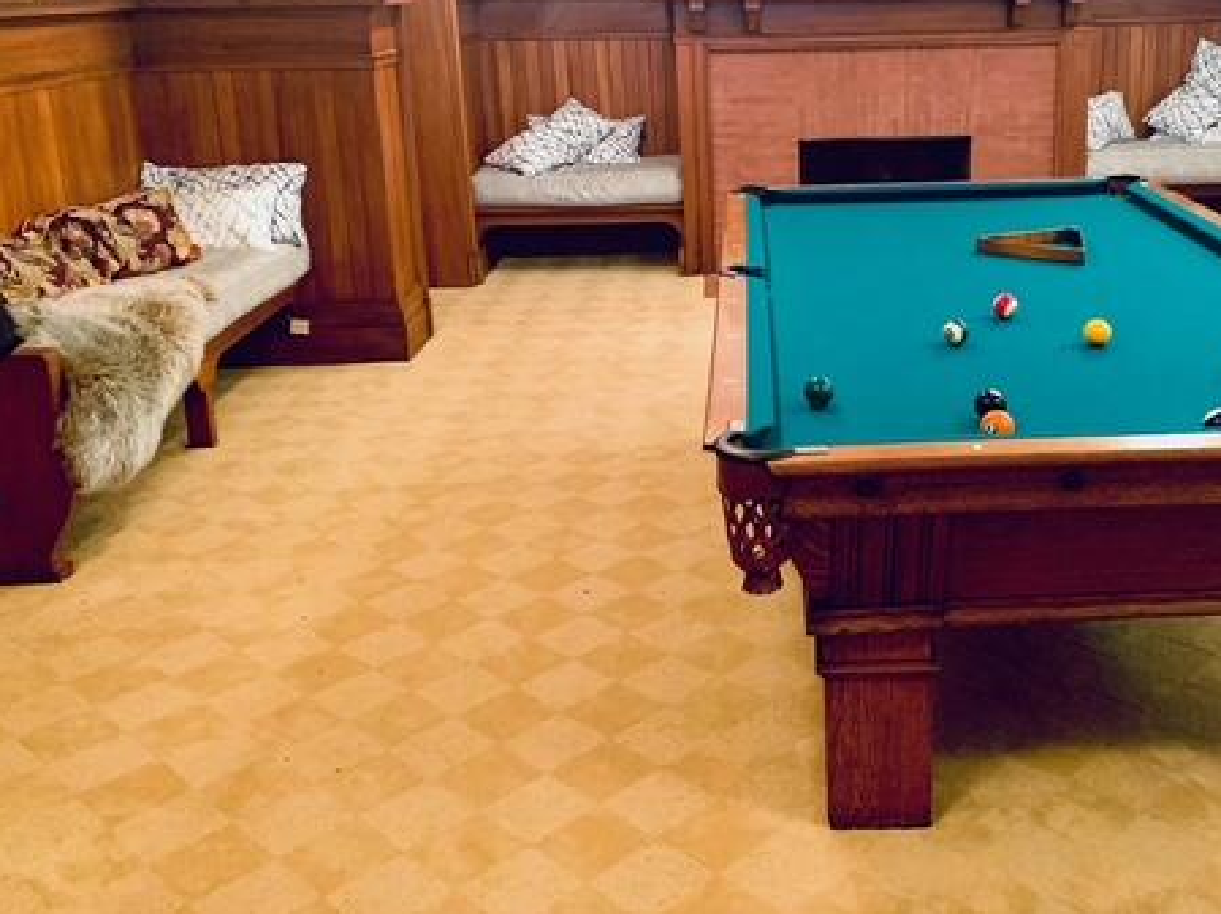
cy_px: 331
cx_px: 814
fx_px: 1304
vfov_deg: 38.3
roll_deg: +1.4
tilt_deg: -15.1
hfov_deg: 49.3
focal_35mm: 37
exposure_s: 1/40
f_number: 1.8
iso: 320
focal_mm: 4.25
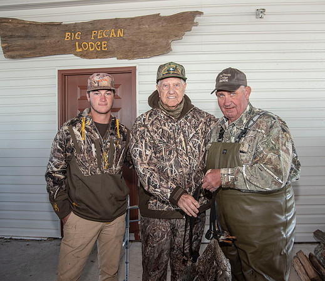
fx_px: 297
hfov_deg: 57.0
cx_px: 191
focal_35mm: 30
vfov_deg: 50.7
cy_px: 133
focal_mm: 24
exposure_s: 1/125
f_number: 5.6
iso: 1000
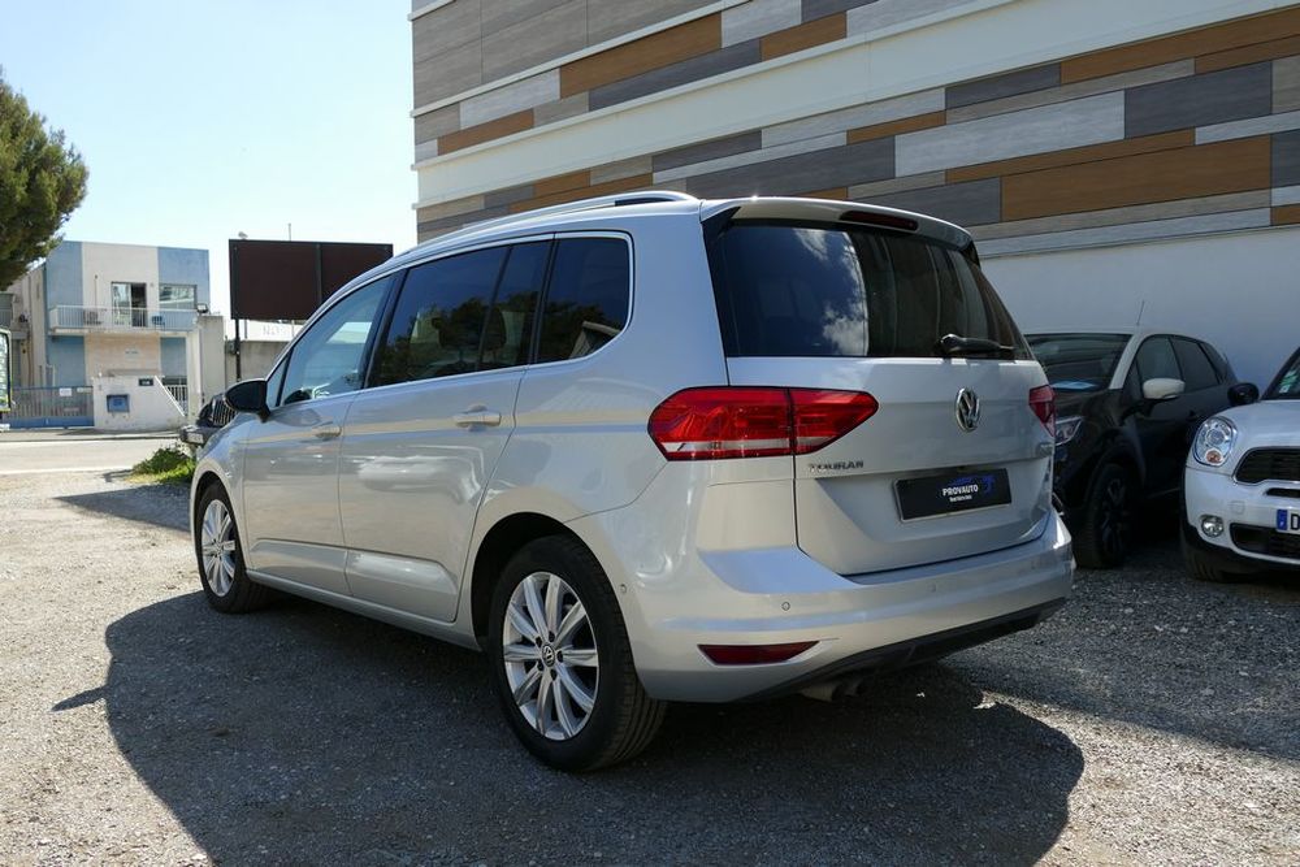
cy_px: 434
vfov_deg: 46.4
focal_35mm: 28
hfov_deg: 65.5
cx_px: 650
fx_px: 1011
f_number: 2.9
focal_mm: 10.36
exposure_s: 1/1000
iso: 125
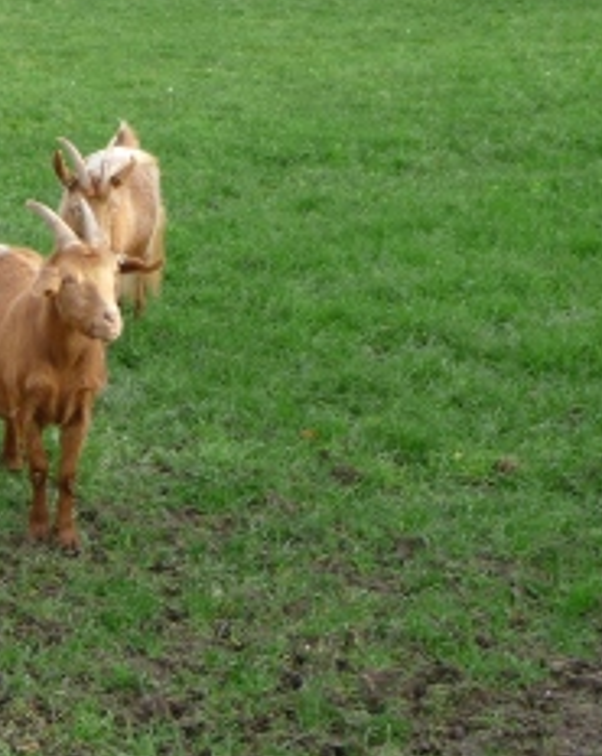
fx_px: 2611
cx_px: -88
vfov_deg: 16.5
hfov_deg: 12.9
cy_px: 391
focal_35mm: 117
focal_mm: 10.5
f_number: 4.5
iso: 100
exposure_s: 1/80
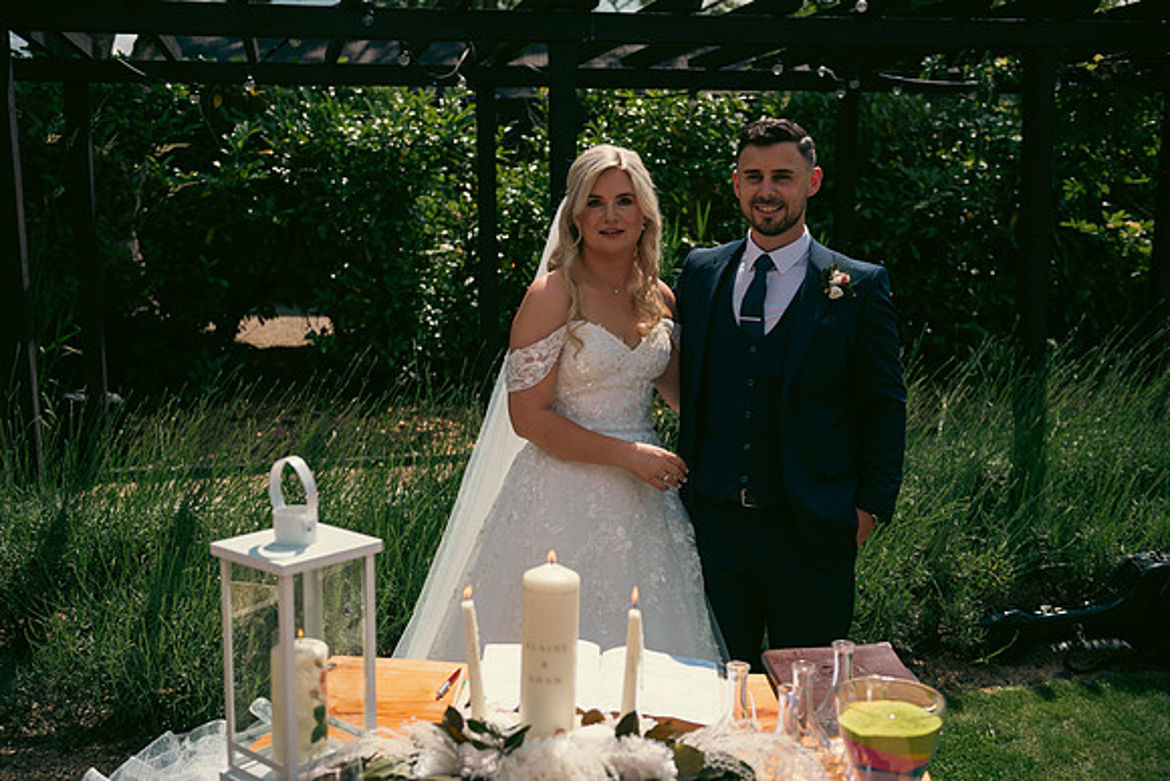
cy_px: 390
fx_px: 1235
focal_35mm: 38
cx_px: 585
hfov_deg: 50.7
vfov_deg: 35.1
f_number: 3.5
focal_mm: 38
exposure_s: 1/1250
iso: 80
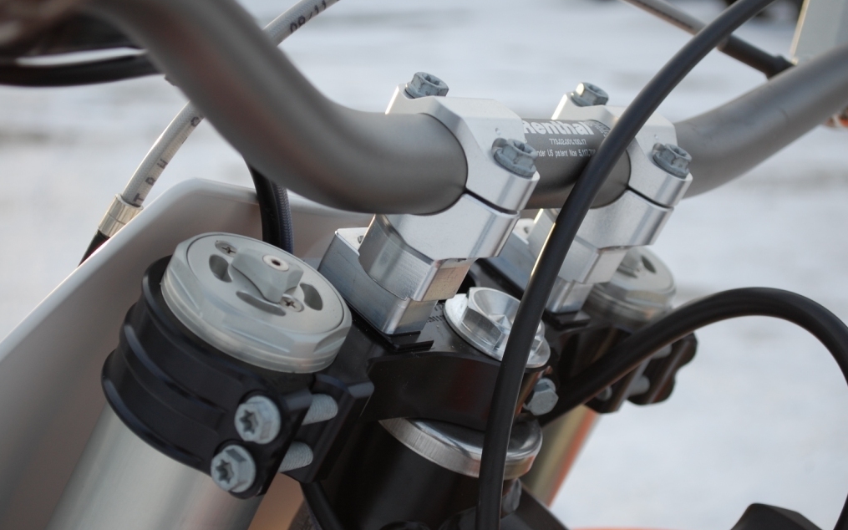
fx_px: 1710
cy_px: 260
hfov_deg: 27.9
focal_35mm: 74
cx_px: 426
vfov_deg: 17.6
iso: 200
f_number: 5.6
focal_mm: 48
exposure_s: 1/125
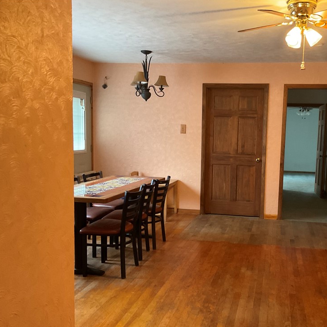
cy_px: 170
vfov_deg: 46.0
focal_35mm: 36
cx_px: 218
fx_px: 385
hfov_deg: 45.4
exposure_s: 1/30
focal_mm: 3
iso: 250
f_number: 1.8
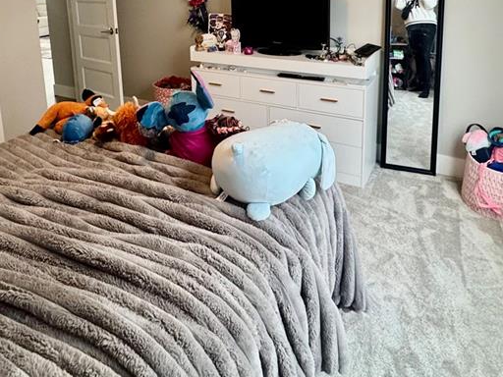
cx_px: 220
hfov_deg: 63.2
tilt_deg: -10.9
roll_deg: +1.6
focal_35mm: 28
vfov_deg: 45.2
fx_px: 407
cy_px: 39
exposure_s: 1/60
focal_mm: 2.22
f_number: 2.2
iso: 250
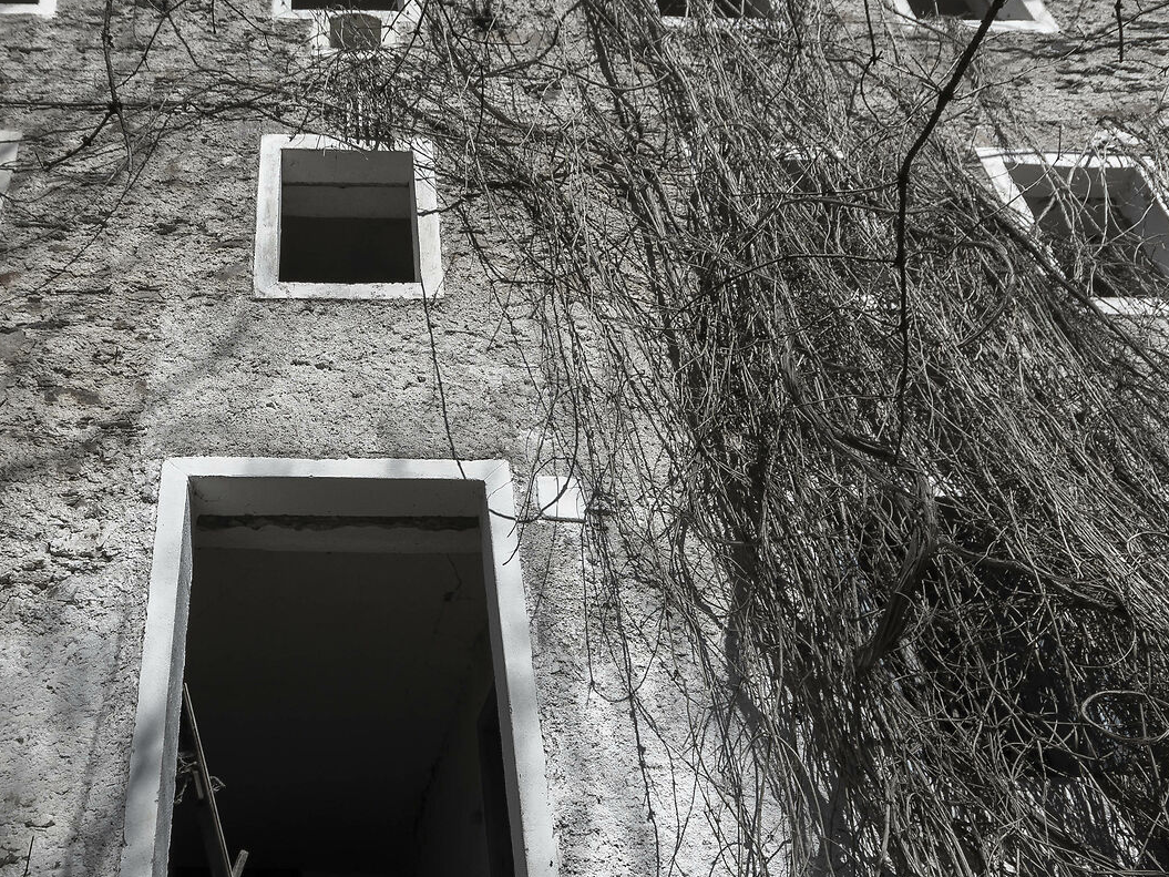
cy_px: 419
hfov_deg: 49.5
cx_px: 316
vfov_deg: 39.5
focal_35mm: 36
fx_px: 1219
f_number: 7.1
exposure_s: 1/500
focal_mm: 11
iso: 100
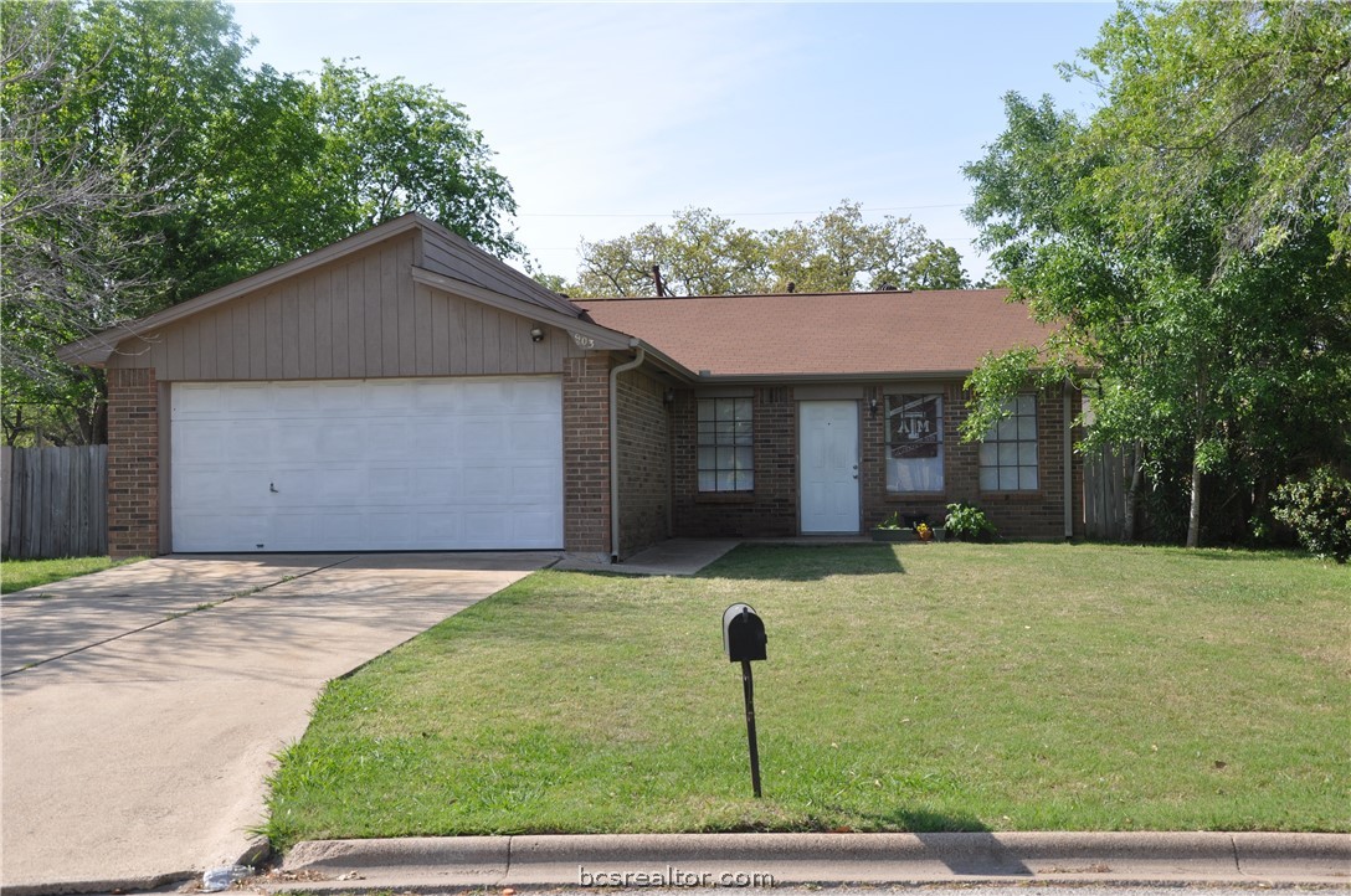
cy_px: 448
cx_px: 676
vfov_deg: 31.8
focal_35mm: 42
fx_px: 1574
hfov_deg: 46.5
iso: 200
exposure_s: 1/320
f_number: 9
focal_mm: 28
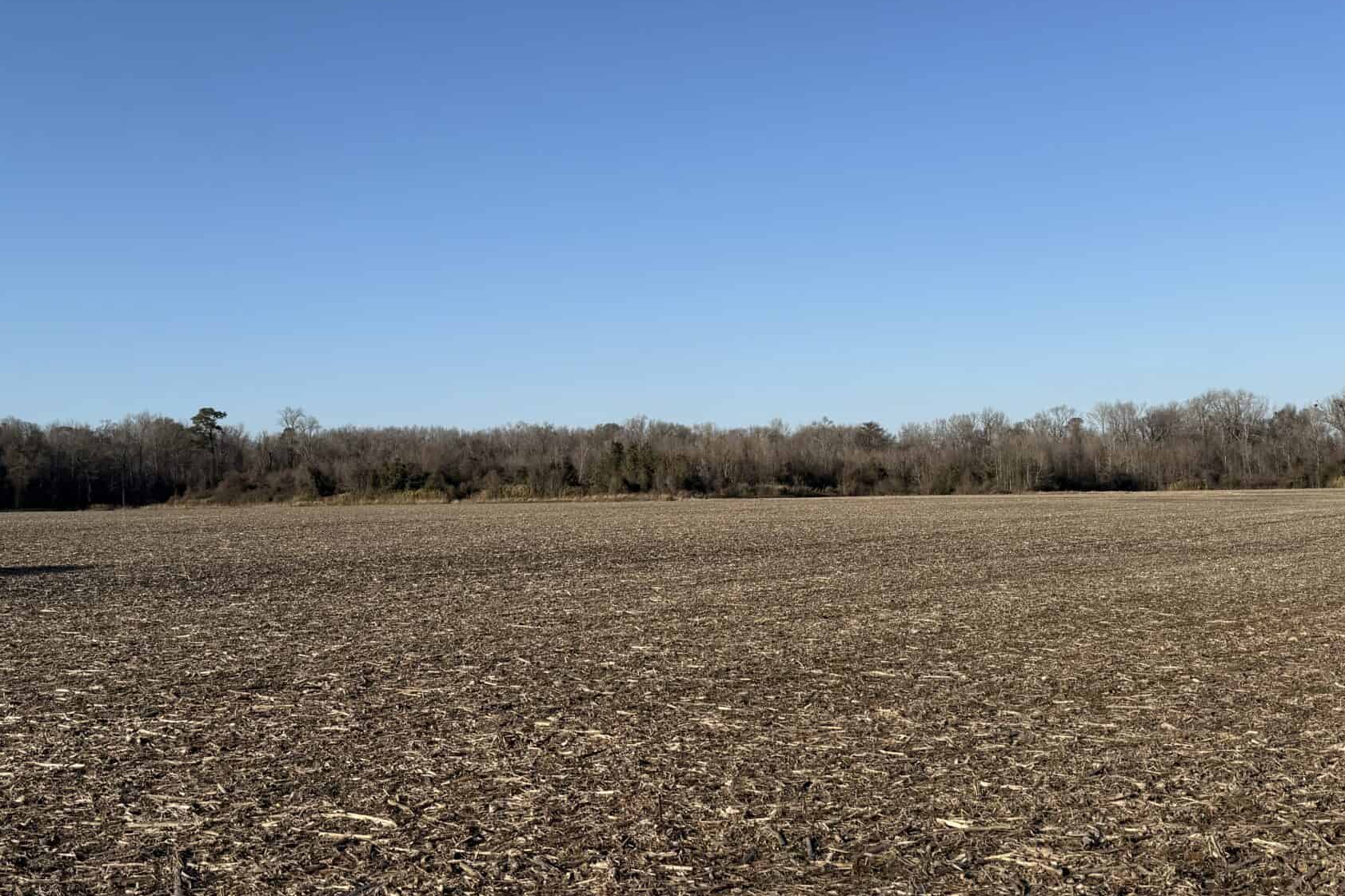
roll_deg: +0.7
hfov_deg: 50.7
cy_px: 424
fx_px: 1419
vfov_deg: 35.0
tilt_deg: +3.2
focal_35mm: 38
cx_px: 639
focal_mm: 6.76
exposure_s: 1/5714
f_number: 1.78
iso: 80
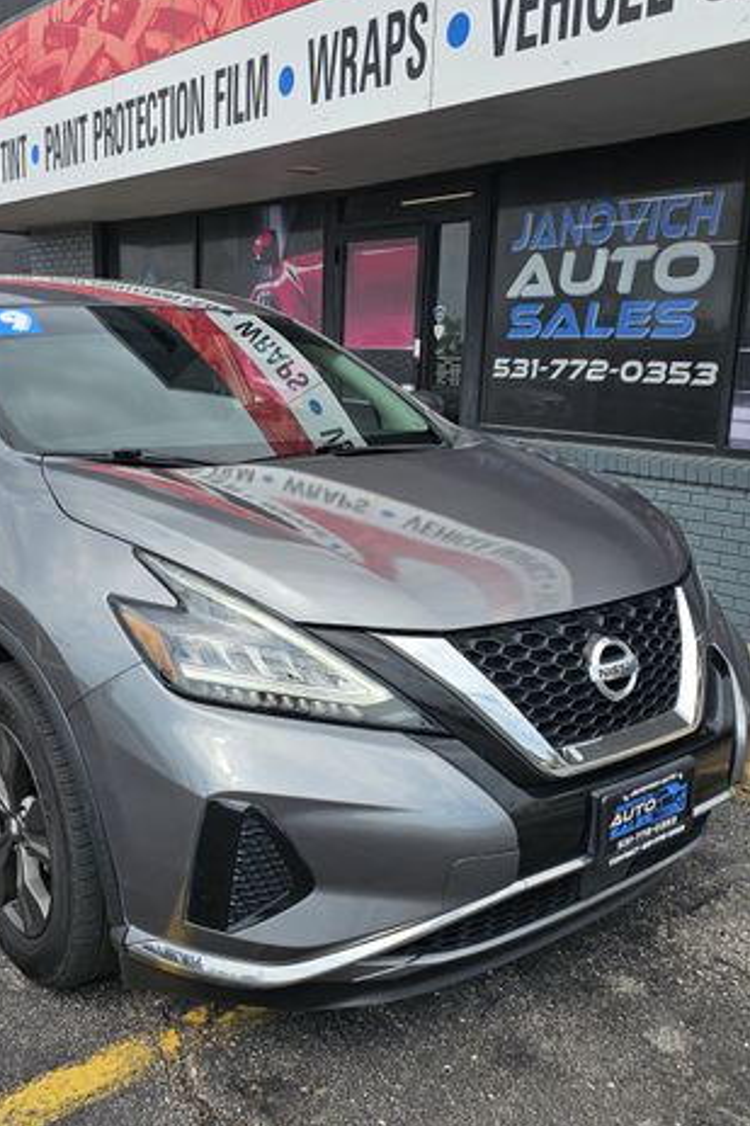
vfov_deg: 57.2
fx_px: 1032
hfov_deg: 39.9
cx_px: 364
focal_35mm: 33
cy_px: 565
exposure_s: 1/566
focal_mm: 6.3
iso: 10
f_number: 1.7
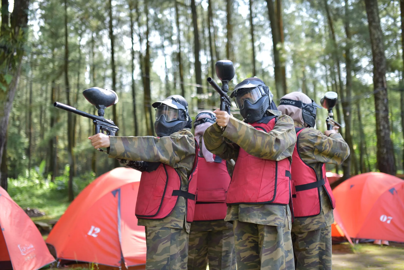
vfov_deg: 37.9
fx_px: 393
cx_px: 202
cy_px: 135
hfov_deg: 54.4
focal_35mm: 35
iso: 200
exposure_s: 1/400
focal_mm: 35
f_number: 1.8
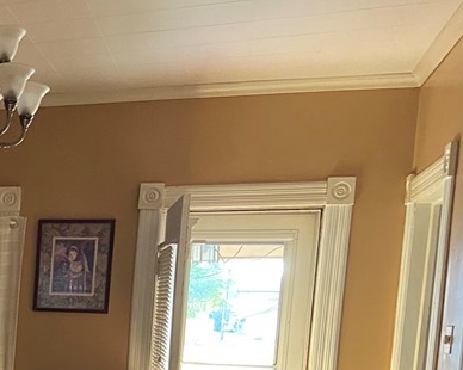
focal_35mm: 67
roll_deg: -1.4
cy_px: 423
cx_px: -117
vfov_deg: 21.4
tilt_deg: -4.0
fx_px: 918
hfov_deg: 25.0
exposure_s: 1/60
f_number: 1.8
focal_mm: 4.25
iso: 500
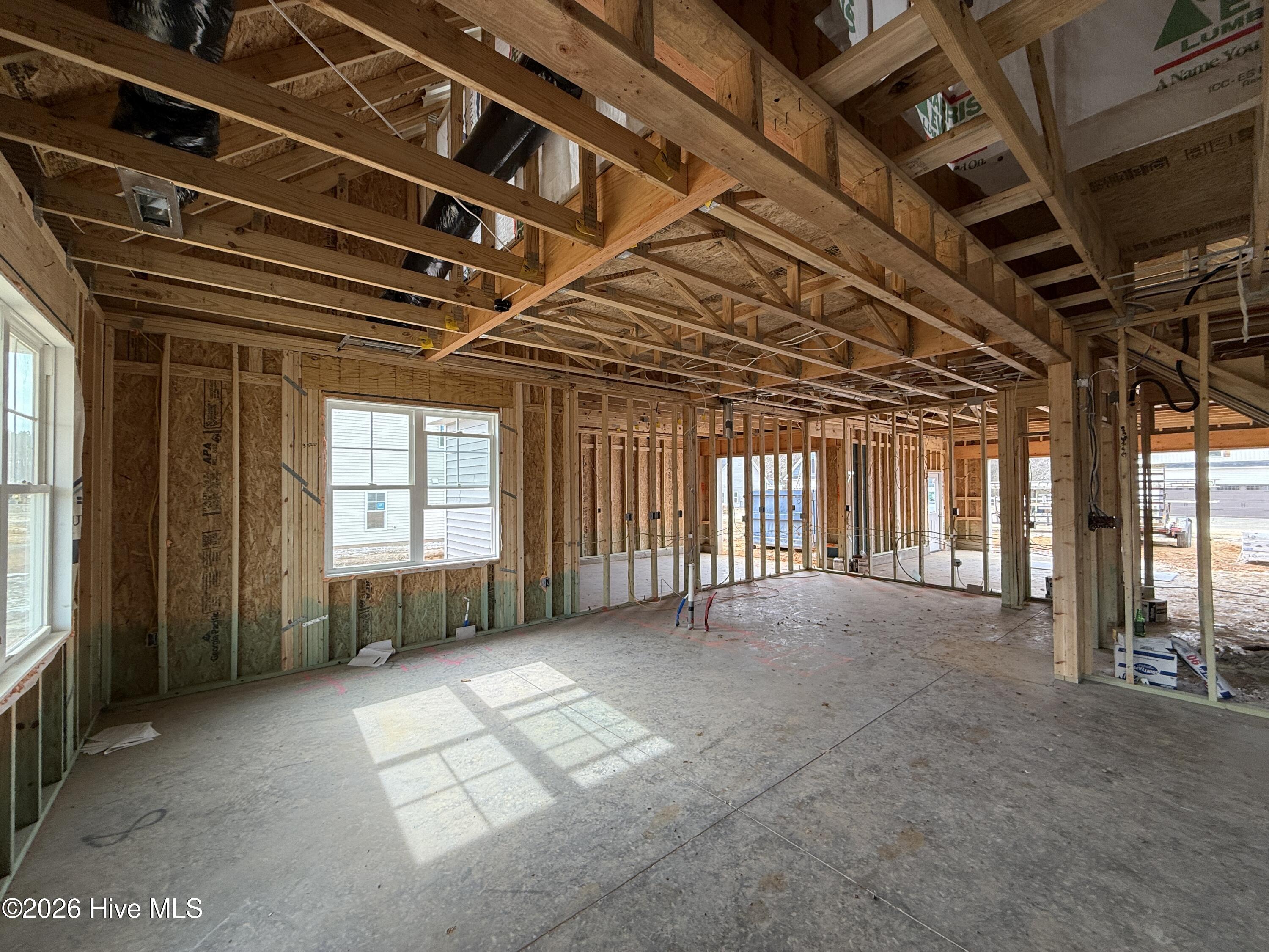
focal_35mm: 14
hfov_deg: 102.1
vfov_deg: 85.7
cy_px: 476
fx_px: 513
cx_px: 634
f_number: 2.2
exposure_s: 1/99
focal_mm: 2.22
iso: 50
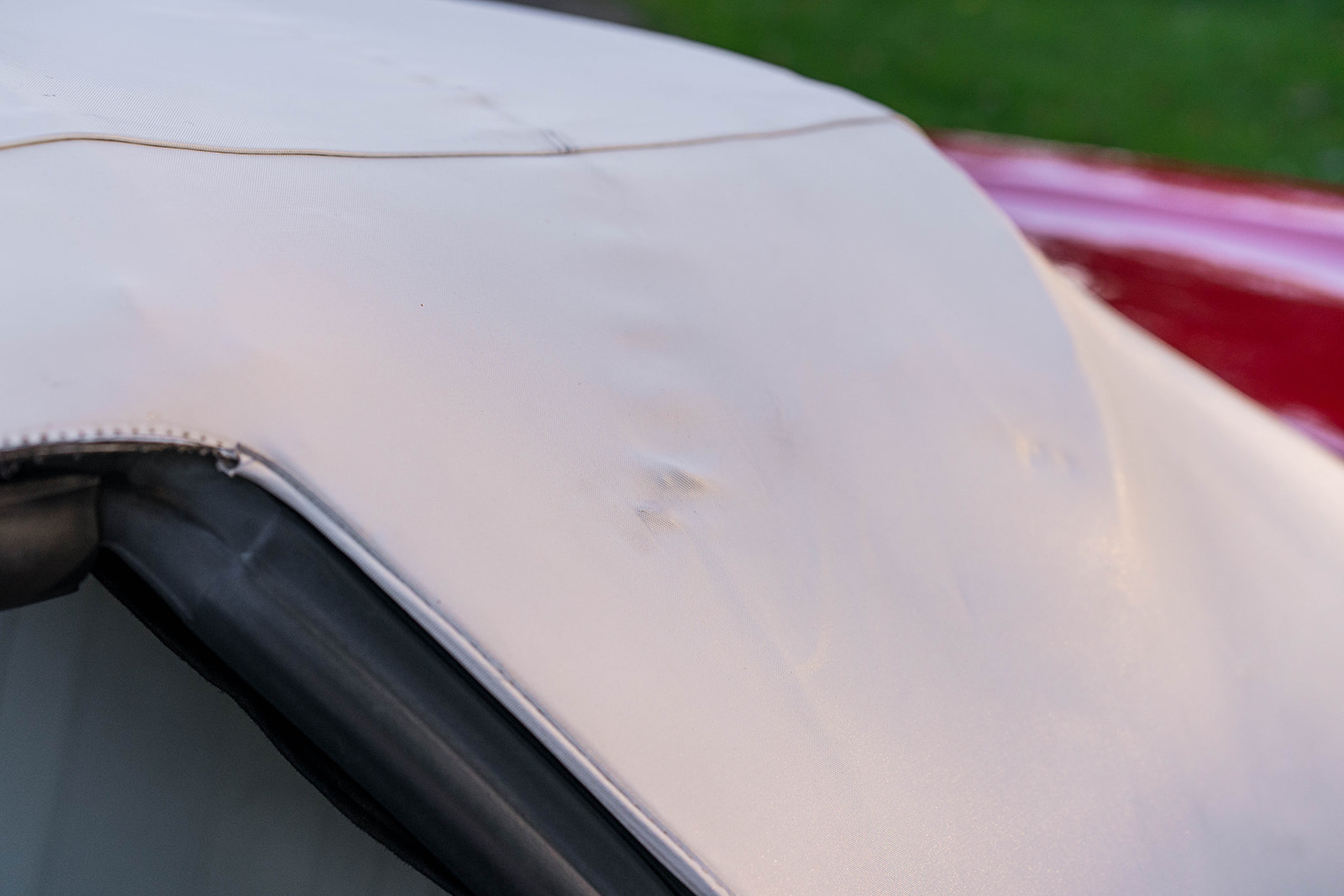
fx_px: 2053
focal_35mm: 55
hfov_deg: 36.2
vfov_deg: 24.6
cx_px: 672
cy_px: 448
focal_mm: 55
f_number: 4.5
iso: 1000
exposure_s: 1/800
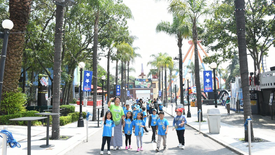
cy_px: 73
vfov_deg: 40.2
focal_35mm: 29
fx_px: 211
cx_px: 139
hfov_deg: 66.1
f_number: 7.1
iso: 125
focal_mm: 18
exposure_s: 1/125
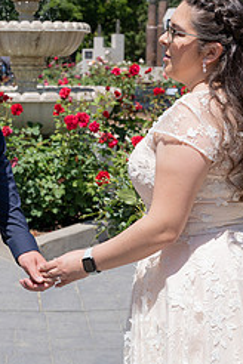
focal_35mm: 75
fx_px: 759
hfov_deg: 18.0
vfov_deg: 26.8
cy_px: 115
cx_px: 34
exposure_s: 1/320
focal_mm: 41
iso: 100
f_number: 6.3
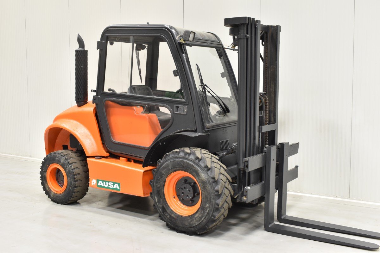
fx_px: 427
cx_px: 190
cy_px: 126
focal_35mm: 40
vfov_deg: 33.0
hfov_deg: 47.9
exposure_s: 1/10
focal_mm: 27
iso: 800
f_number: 7.1
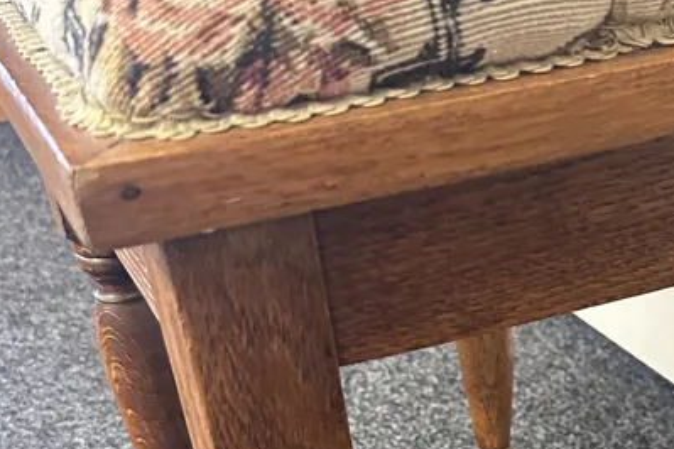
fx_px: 1198
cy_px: 609
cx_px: 551
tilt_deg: -35.9
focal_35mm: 64
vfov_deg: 19.3
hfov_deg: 30.6
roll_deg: +2.7
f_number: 1.78
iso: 500
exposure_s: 1/50
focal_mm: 6.86
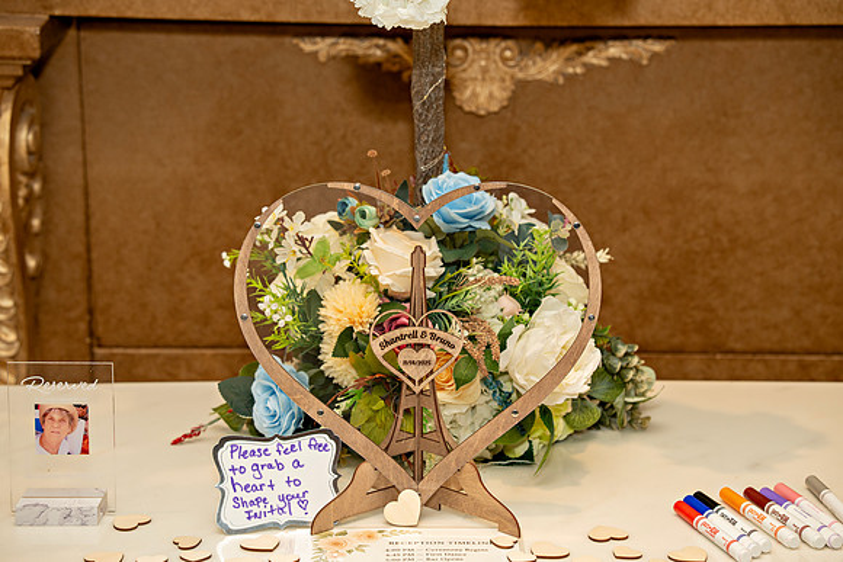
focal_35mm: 85
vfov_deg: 16.1
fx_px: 1991
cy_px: 281
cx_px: 422
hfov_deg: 23.9
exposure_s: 1/160
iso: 640
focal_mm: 85
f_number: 4.5
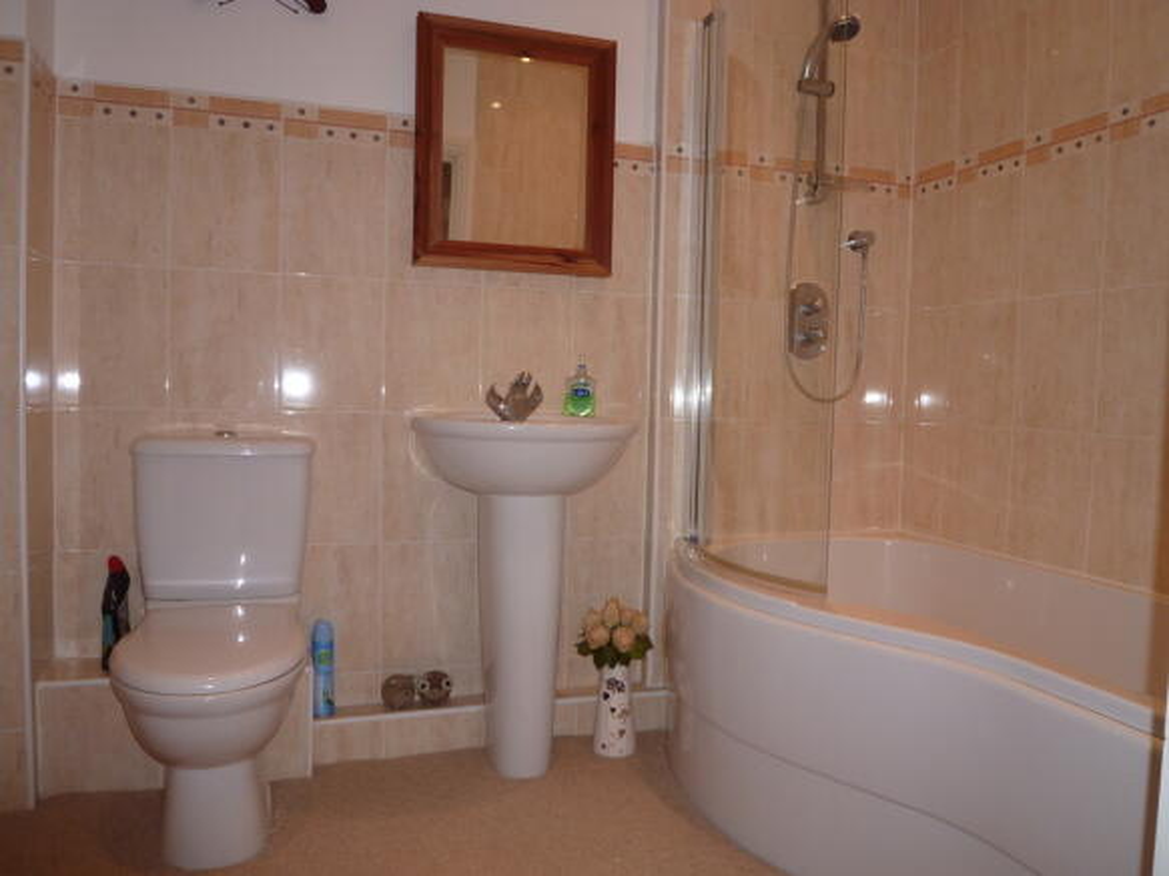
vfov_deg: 54.9
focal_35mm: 25
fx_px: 844
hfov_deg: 69.4
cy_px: 438
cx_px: 584
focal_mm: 4.5
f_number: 2.8
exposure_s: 1/30
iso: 100
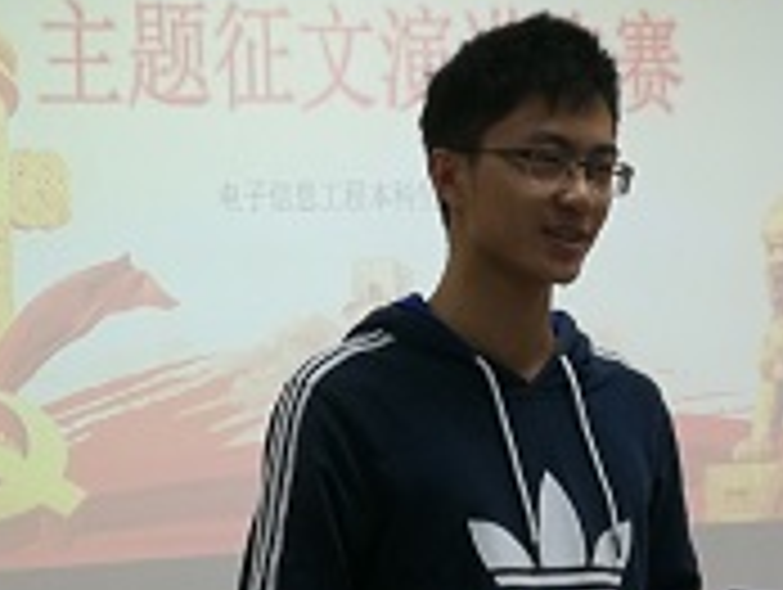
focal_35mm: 101
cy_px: 252
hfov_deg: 19.4
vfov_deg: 14.7
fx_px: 2288
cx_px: 396
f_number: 2.2
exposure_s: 1/50
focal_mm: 3.95
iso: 160
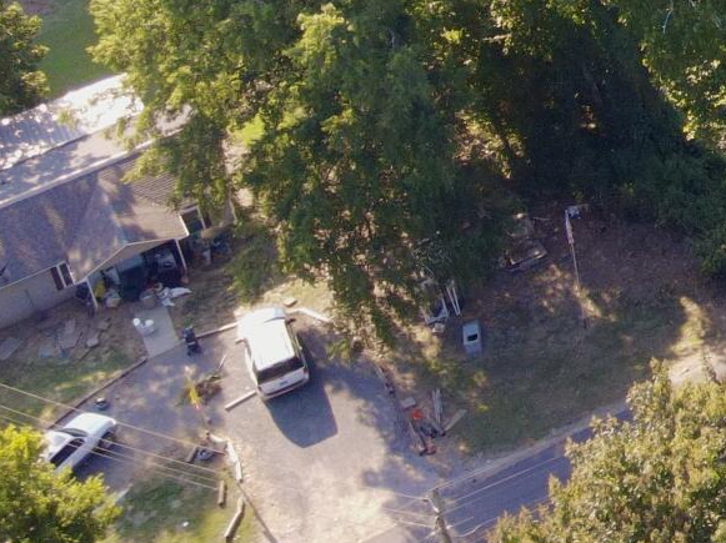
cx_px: 1628
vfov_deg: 11.0
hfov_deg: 12.9
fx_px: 2599
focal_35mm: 124
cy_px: -494
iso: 100
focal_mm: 4.5
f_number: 2.8
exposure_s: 1/100
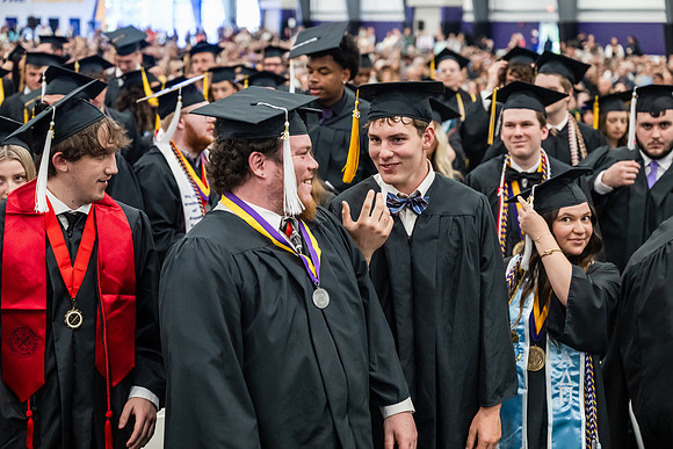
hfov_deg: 28.8
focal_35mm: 70
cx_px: 336
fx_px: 1309
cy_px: 224
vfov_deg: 19.5
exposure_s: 1/200
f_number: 3.5
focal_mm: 70
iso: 4000
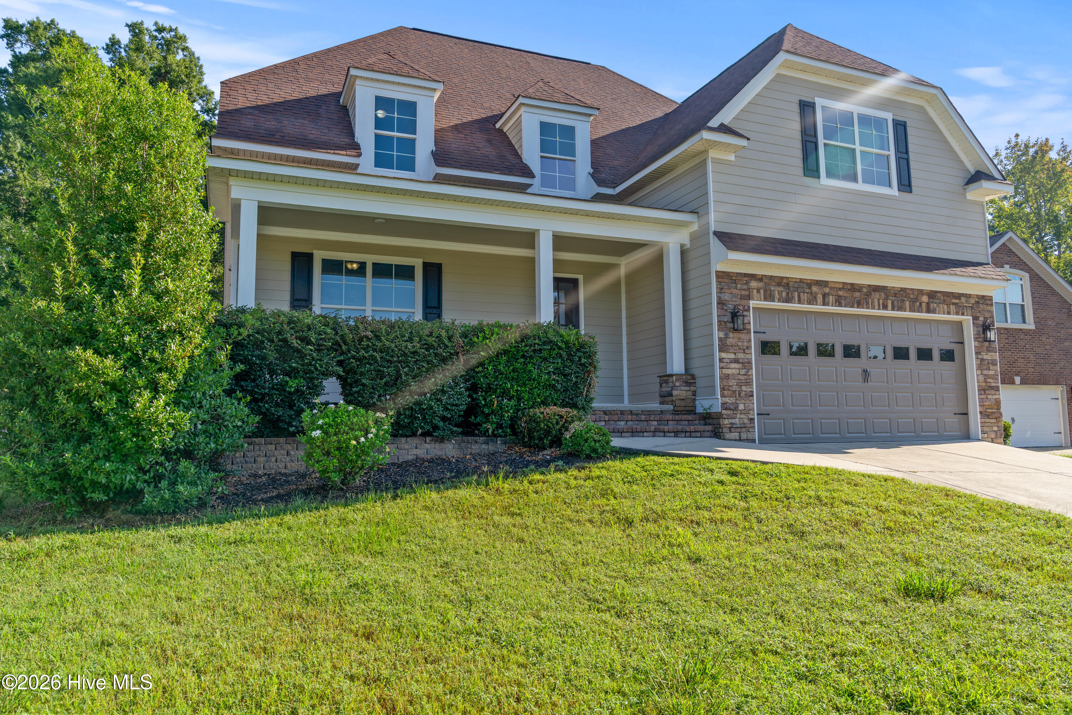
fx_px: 715
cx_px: 536
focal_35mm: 24
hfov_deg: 73.7
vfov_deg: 53.1
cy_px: 358
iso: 160
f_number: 6.3
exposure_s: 1/200
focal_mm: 24
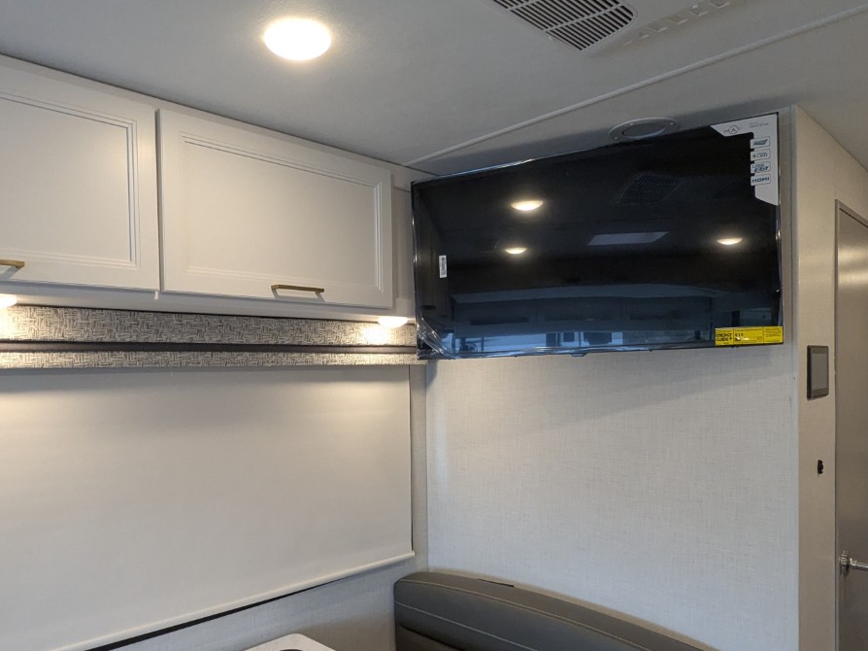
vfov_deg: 54.6
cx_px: 384
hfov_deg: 69.2
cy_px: 383
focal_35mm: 25
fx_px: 627
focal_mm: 2.35
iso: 369
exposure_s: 1/211
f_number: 2.2
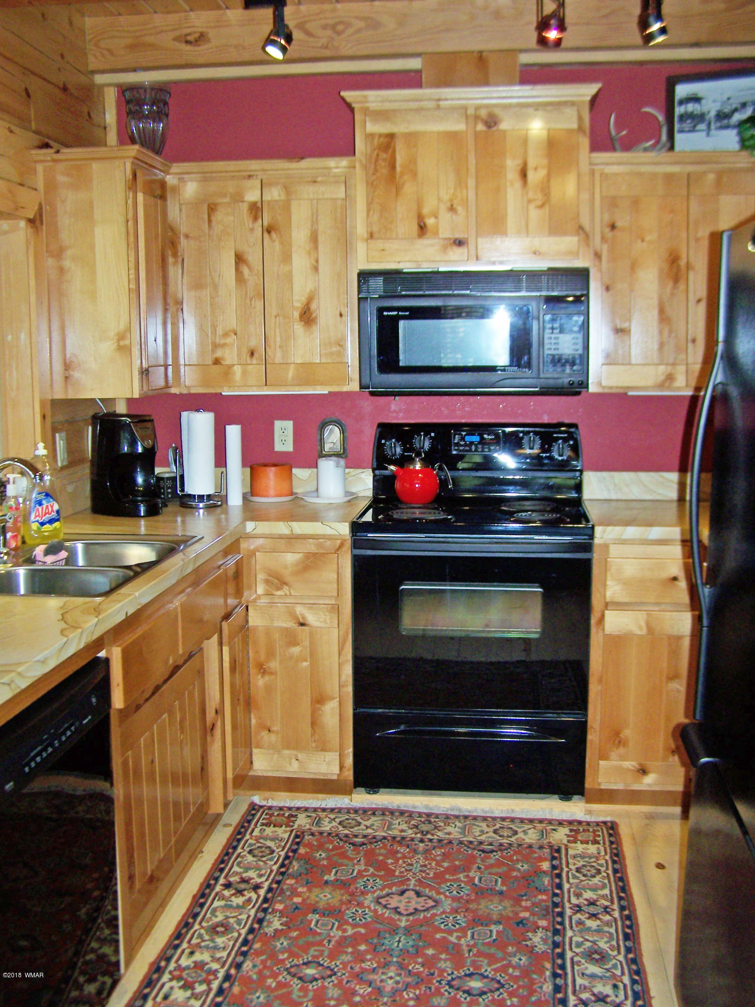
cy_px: 504
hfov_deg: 37.7
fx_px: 1105
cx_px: 378
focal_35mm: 38
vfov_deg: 49.0
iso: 80
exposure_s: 1/60
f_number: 2.8
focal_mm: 6.3
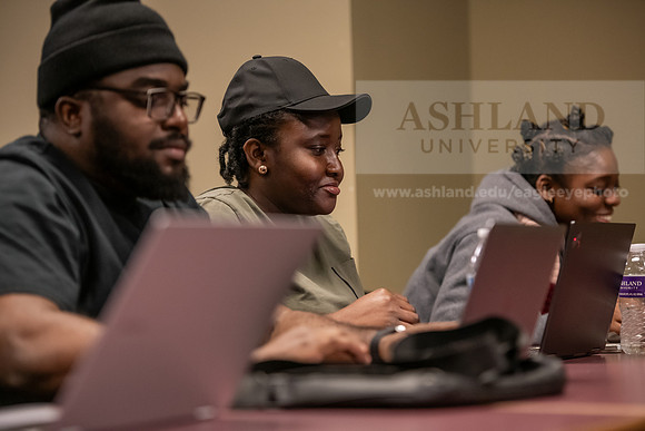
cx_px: 322
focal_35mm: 112
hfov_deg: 18.3
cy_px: 216
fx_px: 2007
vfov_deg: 12.2
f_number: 3.2
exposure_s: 1/200
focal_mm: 112
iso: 2000
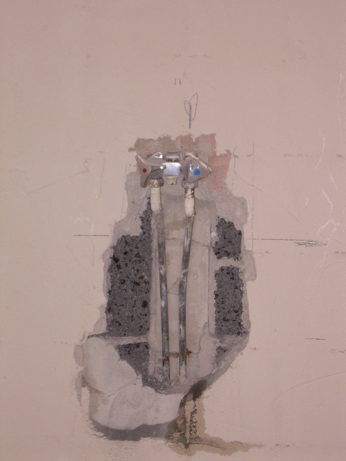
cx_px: 173
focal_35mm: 110
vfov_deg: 17.9
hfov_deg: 13.5
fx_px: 1466
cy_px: 230
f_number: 4.9
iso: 92
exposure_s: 1/60
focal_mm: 18.9
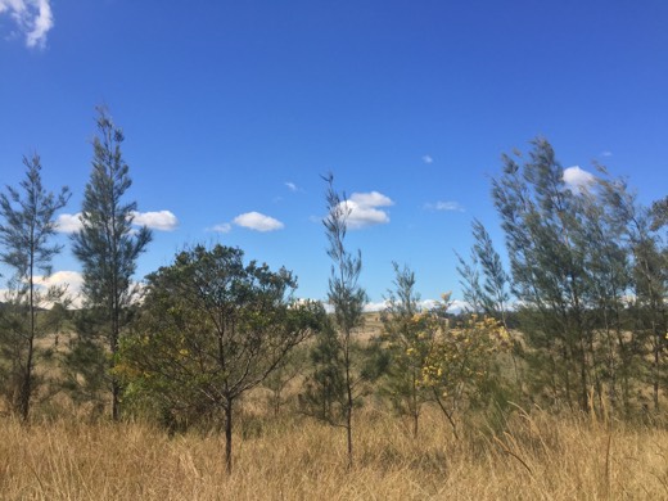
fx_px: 560
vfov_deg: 48.2
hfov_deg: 61.7
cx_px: 334
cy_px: 250
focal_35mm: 29
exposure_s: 1/1721
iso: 32
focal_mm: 4.15
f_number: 2.2
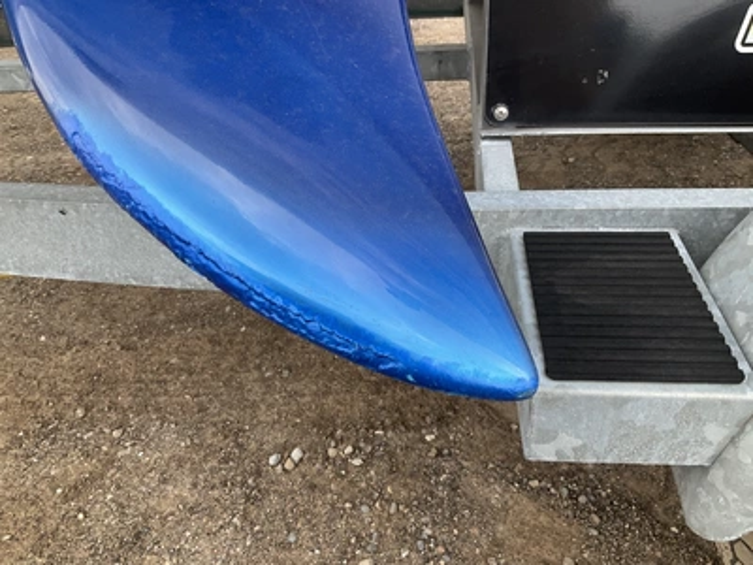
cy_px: 282
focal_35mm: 29
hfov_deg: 61.7
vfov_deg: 48.2
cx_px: 376
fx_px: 631
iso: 20
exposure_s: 1/223
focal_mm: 3
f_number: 1.8
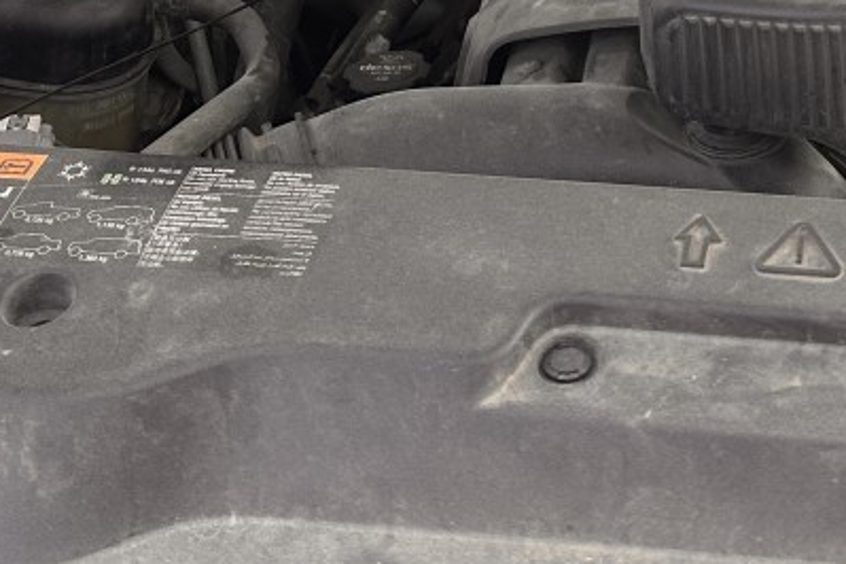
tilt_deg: -20.0
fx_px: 1880
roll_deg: +0.4
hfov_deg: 24.7
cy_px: -329
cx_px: 751
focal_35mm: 80
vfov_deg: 15.5
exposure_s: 1/541
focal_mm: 6.86
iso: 80
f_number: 1.78
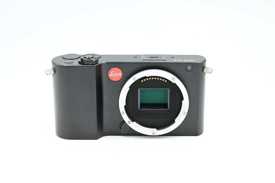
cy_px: 92
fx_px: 565
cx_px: 138
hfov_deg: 27.3
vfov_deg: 18.4
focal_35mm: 74
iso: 100
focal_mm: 74
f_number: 14
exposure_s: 1/6
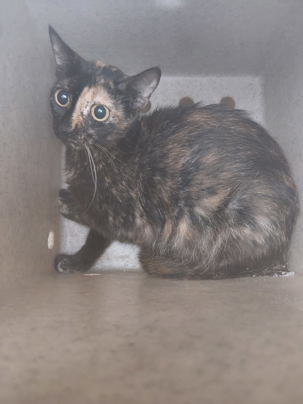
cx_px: 152
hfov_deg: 53.1
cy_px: 202
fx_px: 303
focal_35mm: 26
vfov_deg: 67.3
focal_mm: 3.86
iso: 400
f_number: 1.8
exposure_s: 1/25
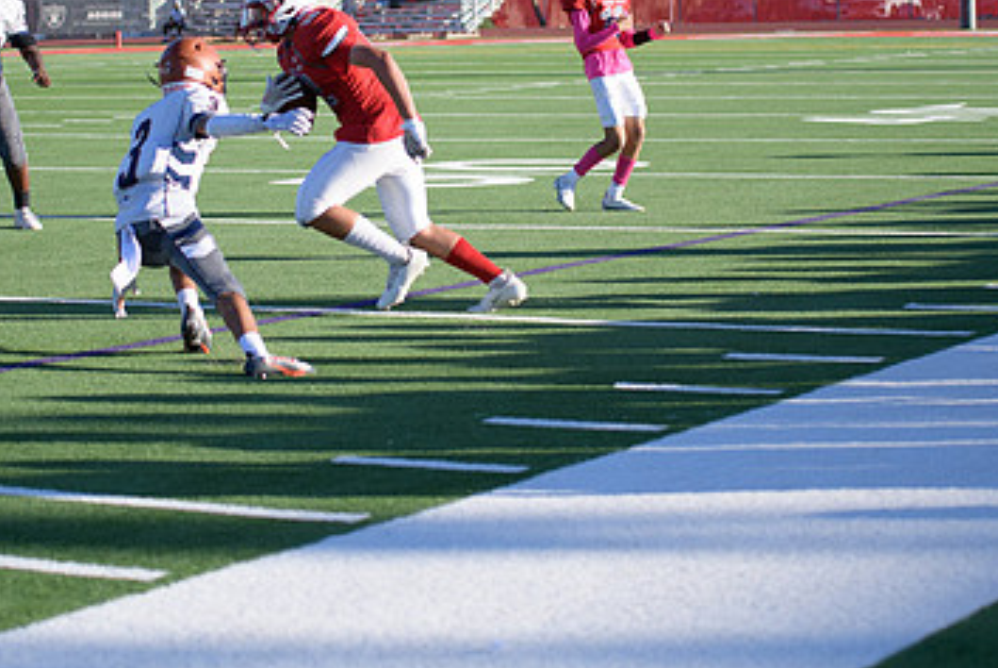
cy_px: 157
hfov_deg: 17.8
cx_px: 455
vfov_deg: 11.9
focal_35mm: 115
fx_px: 3191
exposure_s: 1/5000
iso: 450
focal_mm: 70
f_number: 2.8
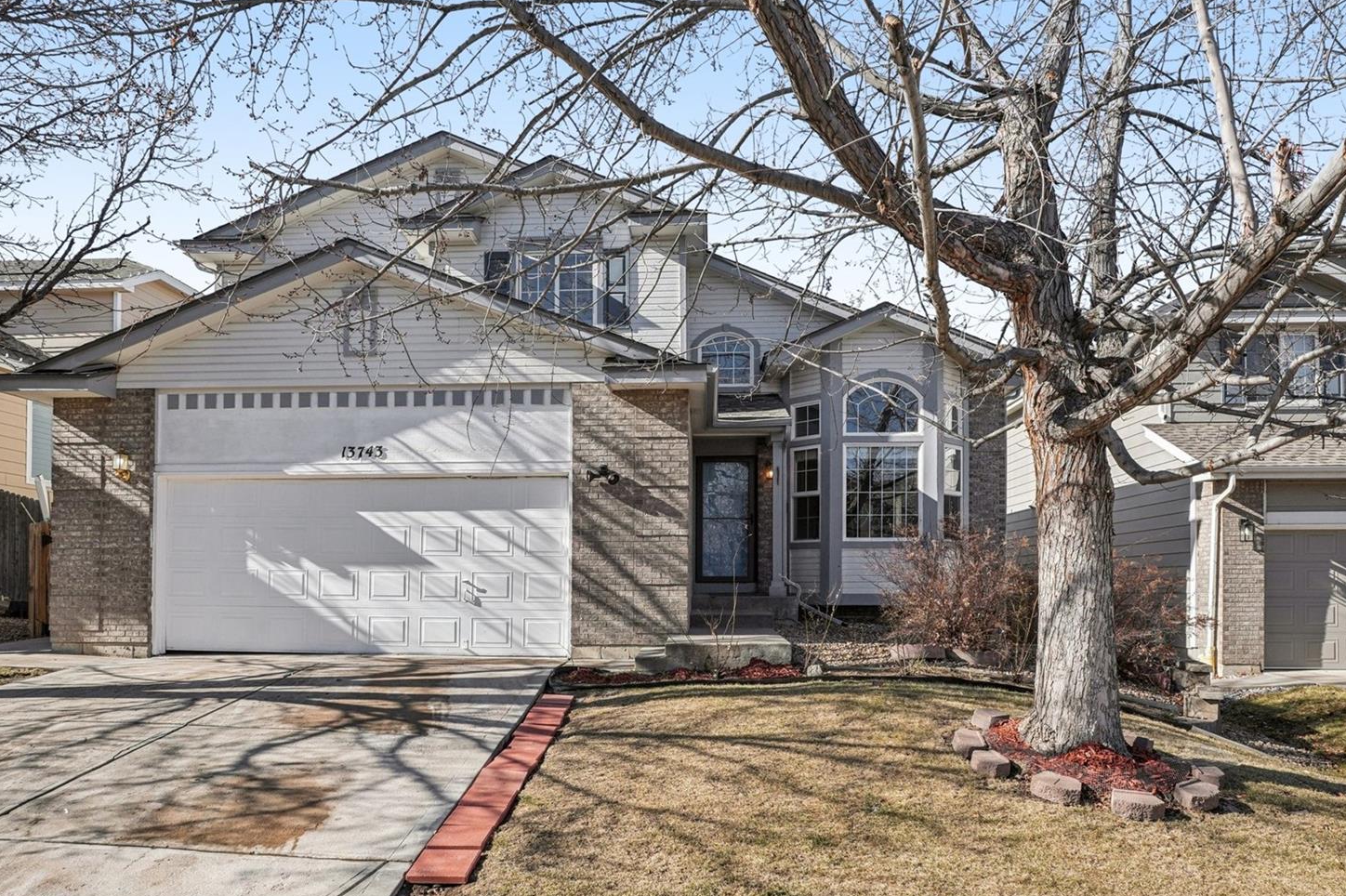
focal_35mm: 22
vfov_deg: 58.2
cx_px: 666
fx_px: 805
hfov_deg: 79.8
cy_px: 460
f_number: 8
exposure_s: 1/250
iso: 100
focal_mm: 13
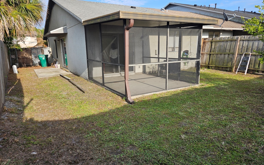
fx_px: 180
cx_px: 131
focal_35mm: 25
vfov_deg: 49.3
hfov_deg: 72.5
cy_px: 82
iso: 25
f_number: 1.8
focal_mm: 5.4
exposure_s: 1/784
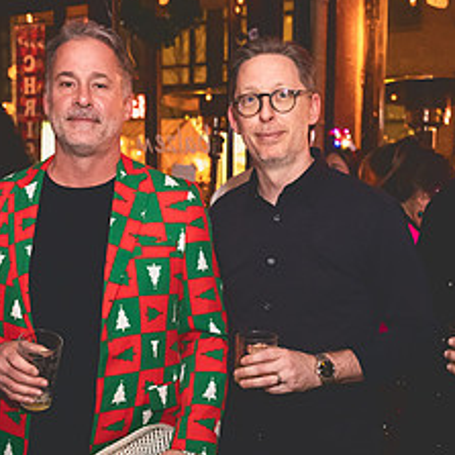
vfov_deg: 30.9
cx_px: 208
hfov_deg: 31.1
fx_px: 818
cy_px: 297
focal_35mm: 55
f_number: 3.2
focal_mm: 24.5
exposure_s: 1/125
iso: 3200
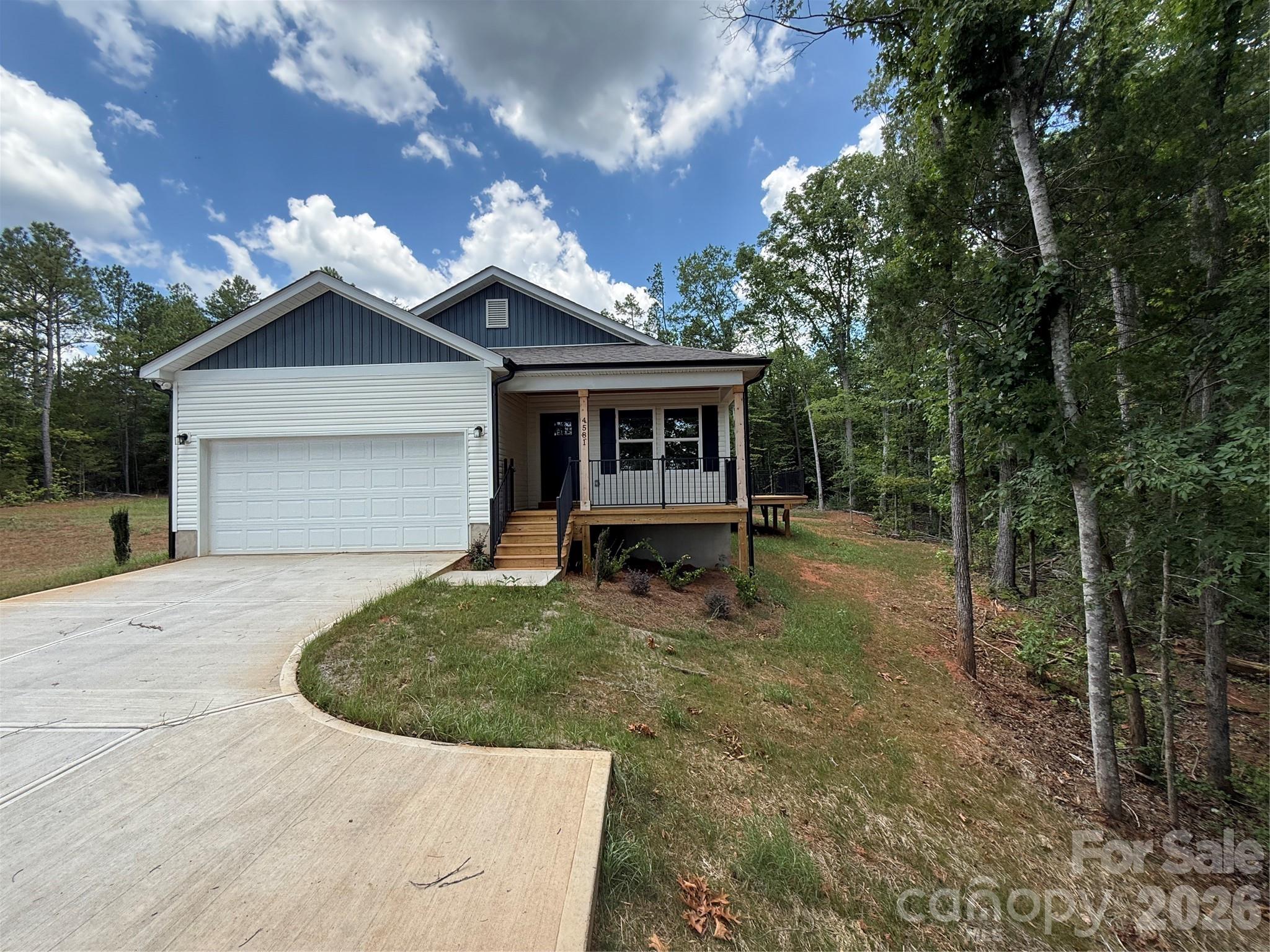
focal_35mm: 14
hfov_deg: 102.1
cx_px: 635
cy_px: 476
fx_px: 514
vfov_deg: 85.7
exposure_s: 1/522
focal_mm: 2.22
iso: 64
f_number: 2.2
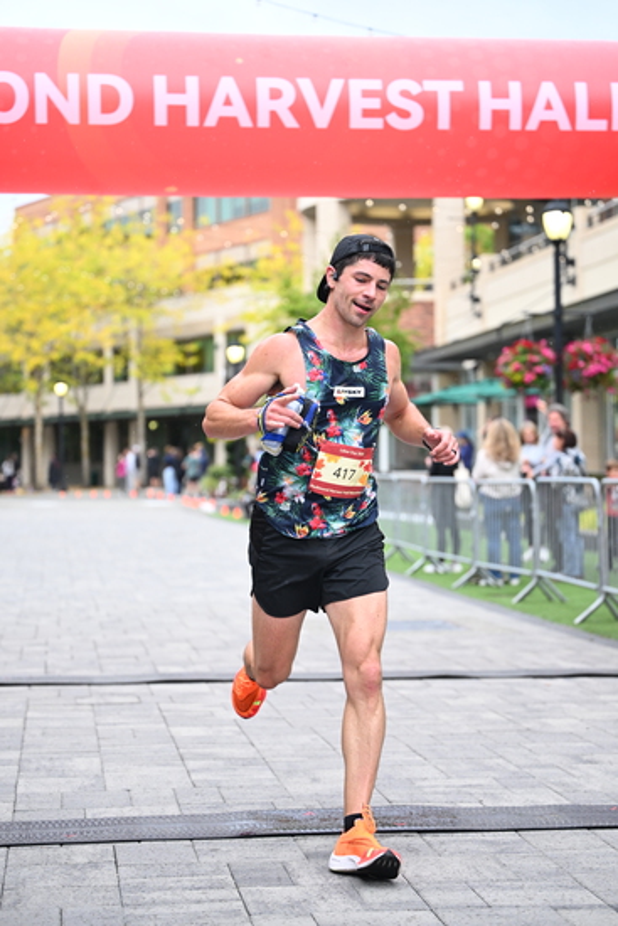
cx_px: 309
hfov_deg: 19.5
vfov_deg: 28.8
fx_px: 1801
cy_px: 463
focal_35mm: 70
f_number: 2.8
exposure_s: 1/1250
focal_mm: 70
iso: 1250
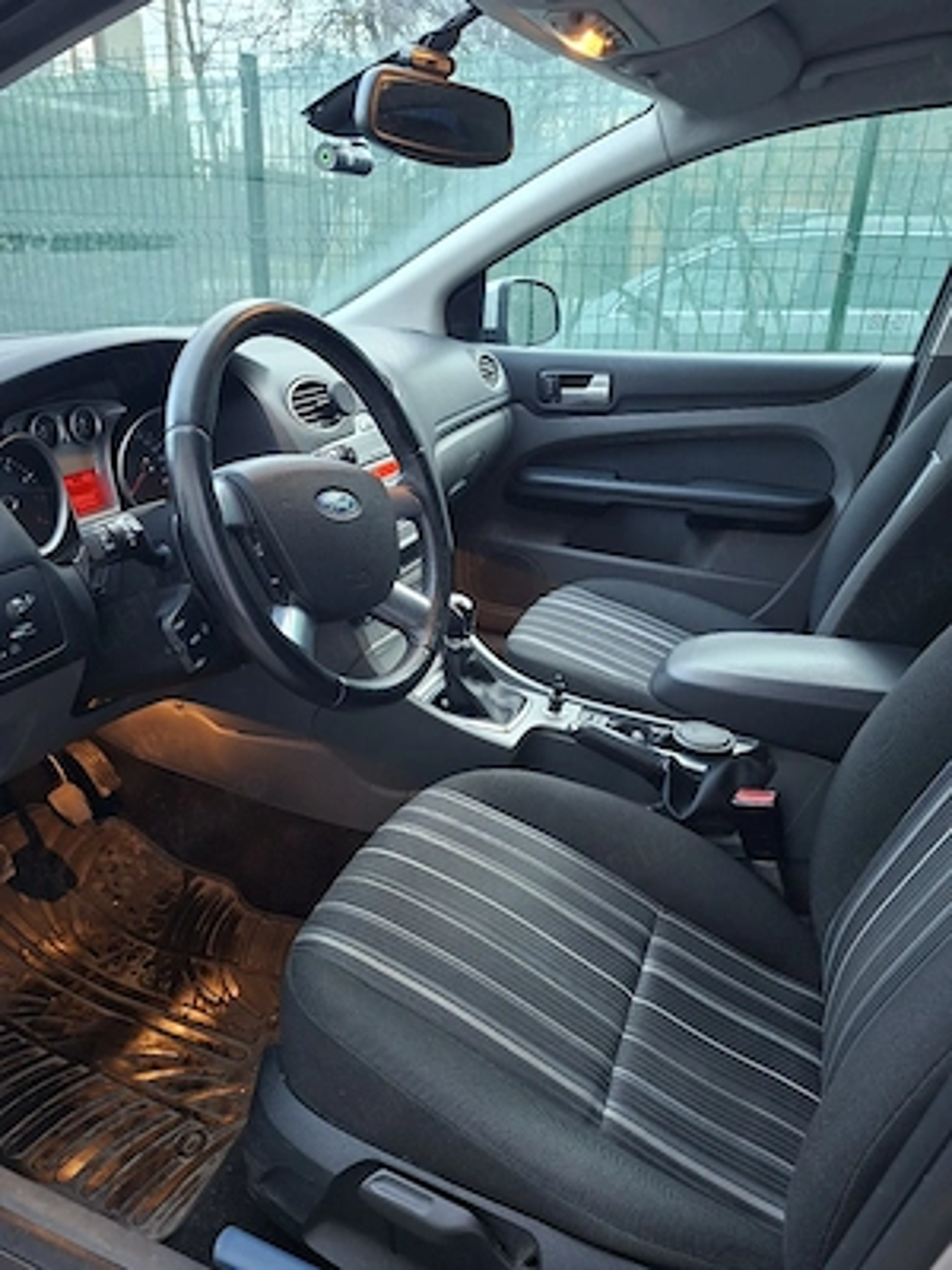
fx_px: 843
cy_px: 635
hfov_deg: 58.9
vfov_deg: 73.9
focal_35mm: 23
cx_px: 476
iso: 320
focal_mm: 5.54
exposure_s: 1/33
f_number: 1.8
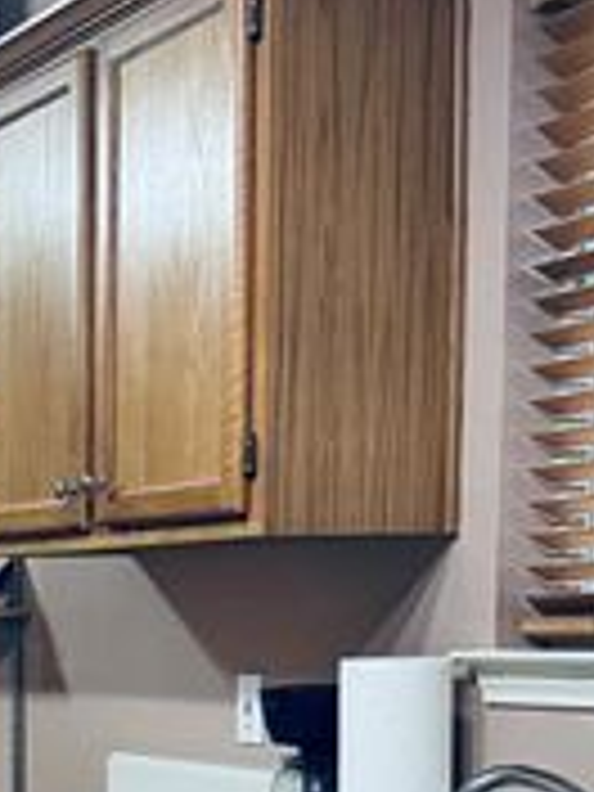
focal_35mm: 91
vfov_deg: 20.7
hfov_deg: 15.5
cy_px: 826
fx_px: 2082
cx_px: -166
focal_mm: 6.76
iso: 320
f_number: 1.78
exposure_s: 1/60
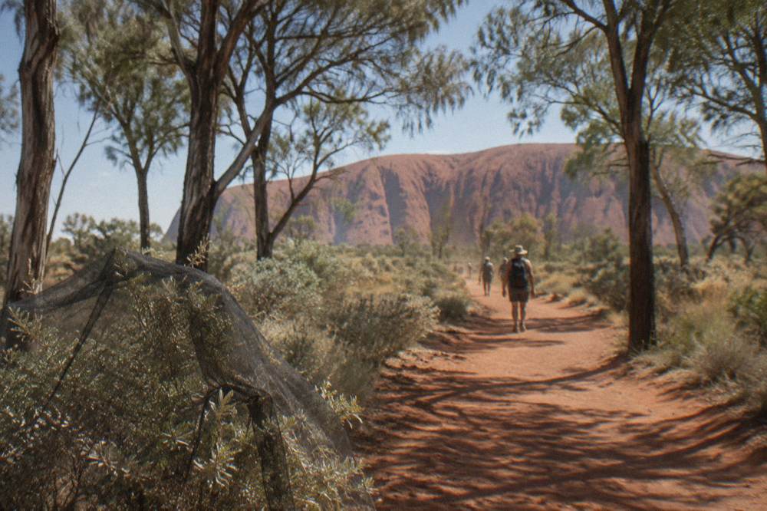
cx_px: 384
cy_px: 256
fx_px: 745
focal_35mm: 35
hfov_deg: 54.5
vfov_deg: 37.8
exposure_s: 1/800
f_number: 5.6
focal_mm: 35
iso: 400
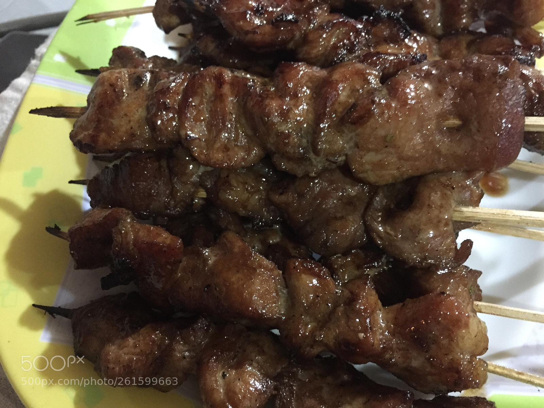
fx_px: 456
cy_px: 204
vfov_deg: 48.2
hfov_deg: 61.7
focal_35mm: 29
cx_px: 272
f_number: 2.2
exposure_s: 1/15
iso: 640
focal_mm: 4.15
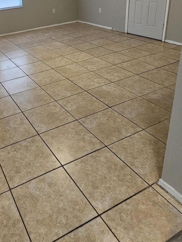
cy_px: 63
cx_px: 35
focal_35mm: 29
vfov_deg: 58.7
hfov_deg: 45.7
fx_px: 203
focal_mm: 2.2
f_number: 2.2
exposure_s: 1/60
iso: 250
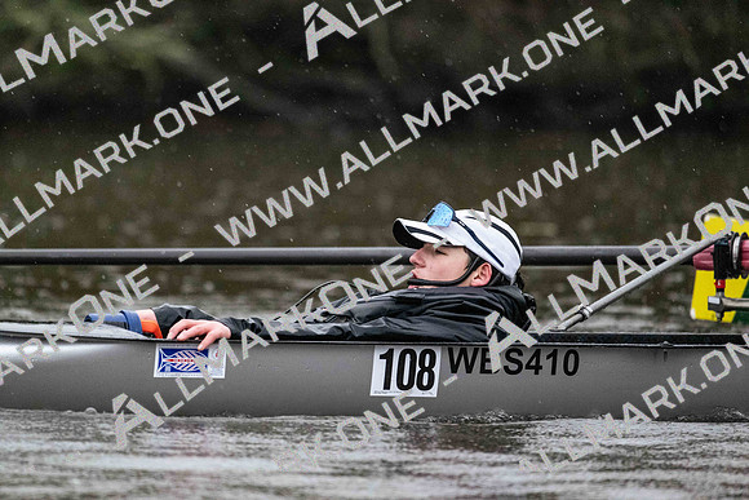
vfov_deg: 3.4
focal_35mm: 400
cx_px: 374
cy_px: 250
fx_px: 8324
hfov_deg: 5.2
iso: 10000
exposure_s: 1/1600
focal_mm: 400
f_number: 4.5
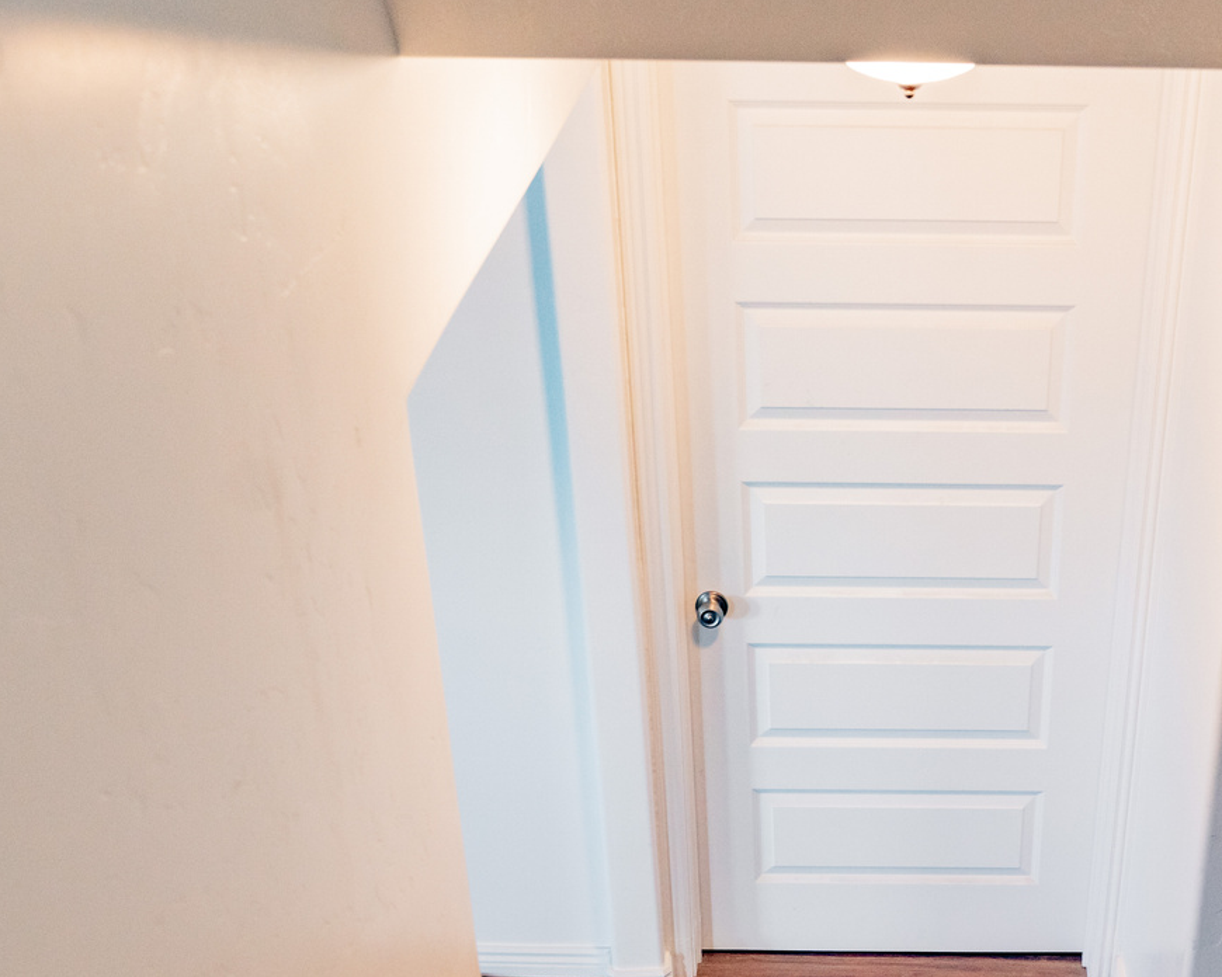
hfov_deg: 34.7
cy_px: 917
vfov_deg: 27.4
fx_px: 1917
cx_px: 895
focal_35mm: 53
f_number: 4.5
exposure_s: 1/60
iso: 1000
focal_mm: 24
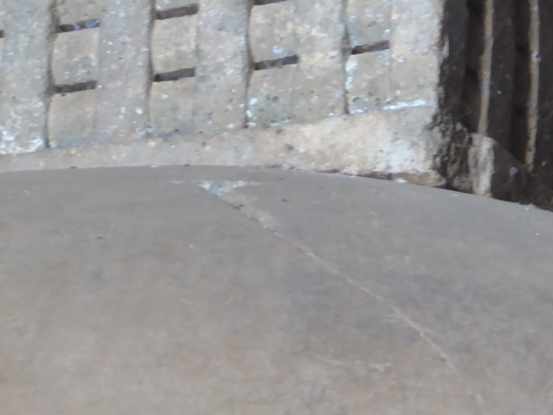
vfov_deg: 3.9
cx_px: 144
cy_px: -59
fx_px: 6134
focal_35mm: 384
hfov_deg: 5.2
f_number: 5.3
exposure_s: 1/15
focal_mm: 24.2
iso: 400
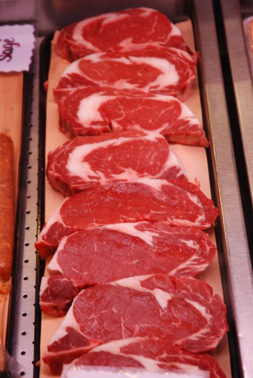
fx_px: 1104
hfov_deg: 13.1
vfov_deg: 19.4
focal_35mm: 105
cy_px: 189
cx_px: 126
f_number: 4.5
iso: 400
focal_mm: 70
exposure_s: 1/40
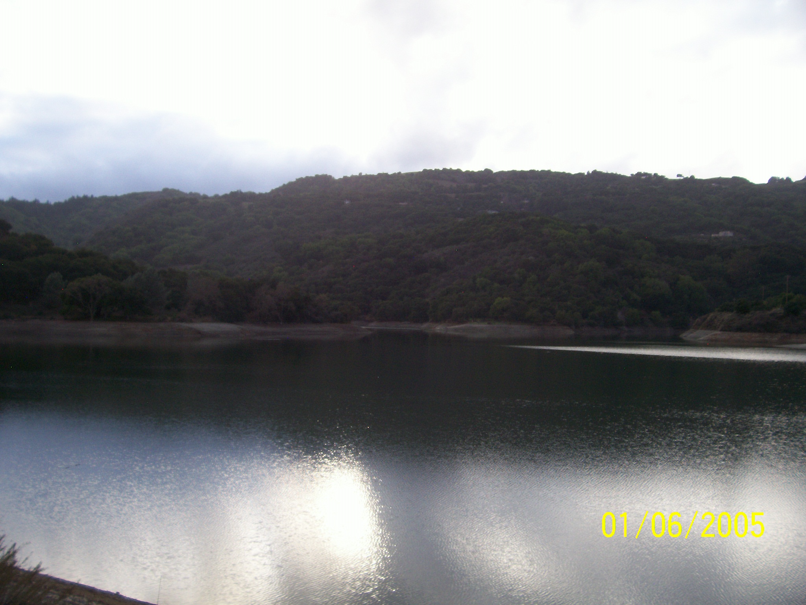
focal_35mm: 34
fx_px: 792
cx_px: 403
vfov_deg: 41.8
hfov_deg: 54.0
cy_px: 302
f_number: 2.7
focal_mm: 5.6
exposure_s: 1/324
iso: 80
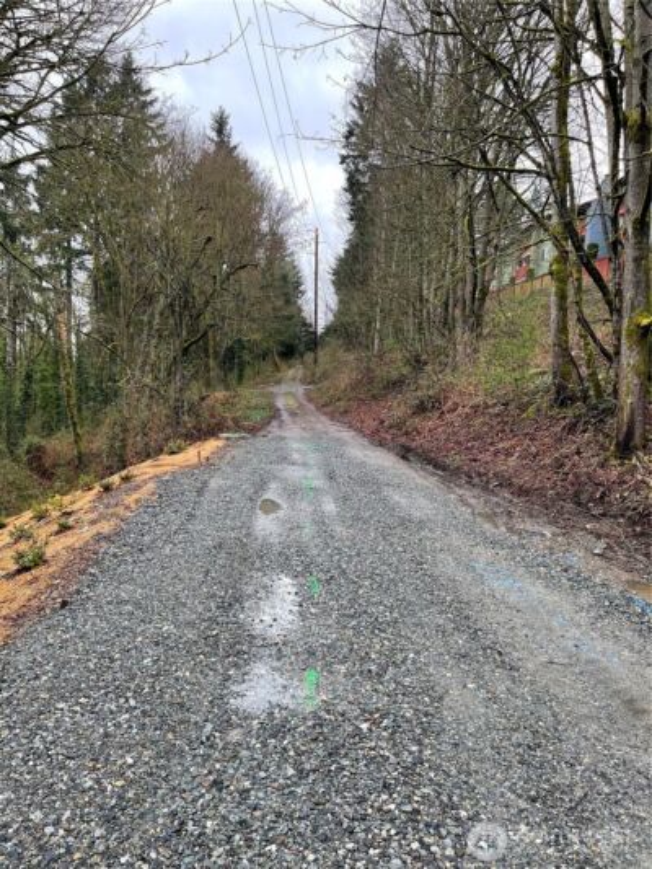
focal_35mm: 25
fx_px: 628
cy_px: 434
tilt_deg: -5.8
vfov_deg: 69.4
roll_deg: -1.8
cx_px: 326
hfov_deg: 54.9
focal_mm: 5.1
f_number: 1.6
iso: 32
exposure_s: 1/179
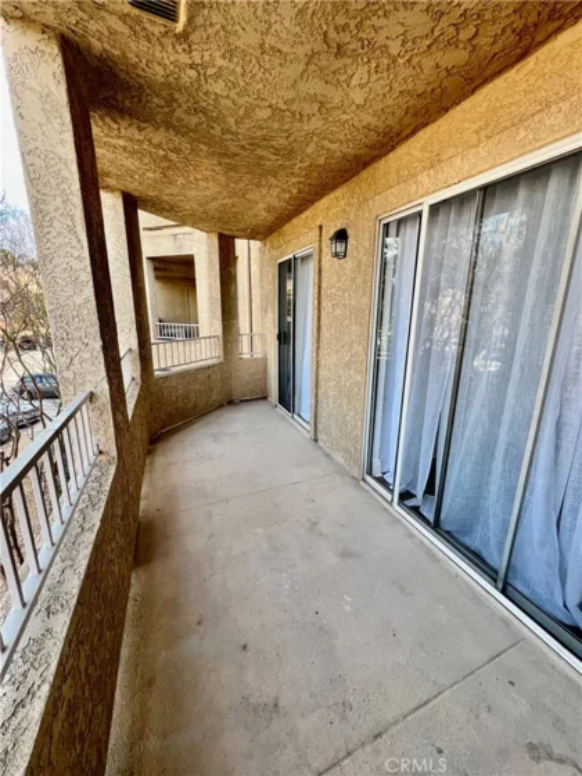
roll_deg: +0.5
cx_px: 291
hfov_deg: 89.9
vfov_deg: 106.2
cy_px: 388
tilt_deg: -13.0
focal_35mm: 13
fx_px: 291
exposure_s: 1/99
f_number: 1.8
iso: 40
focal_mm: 1.57
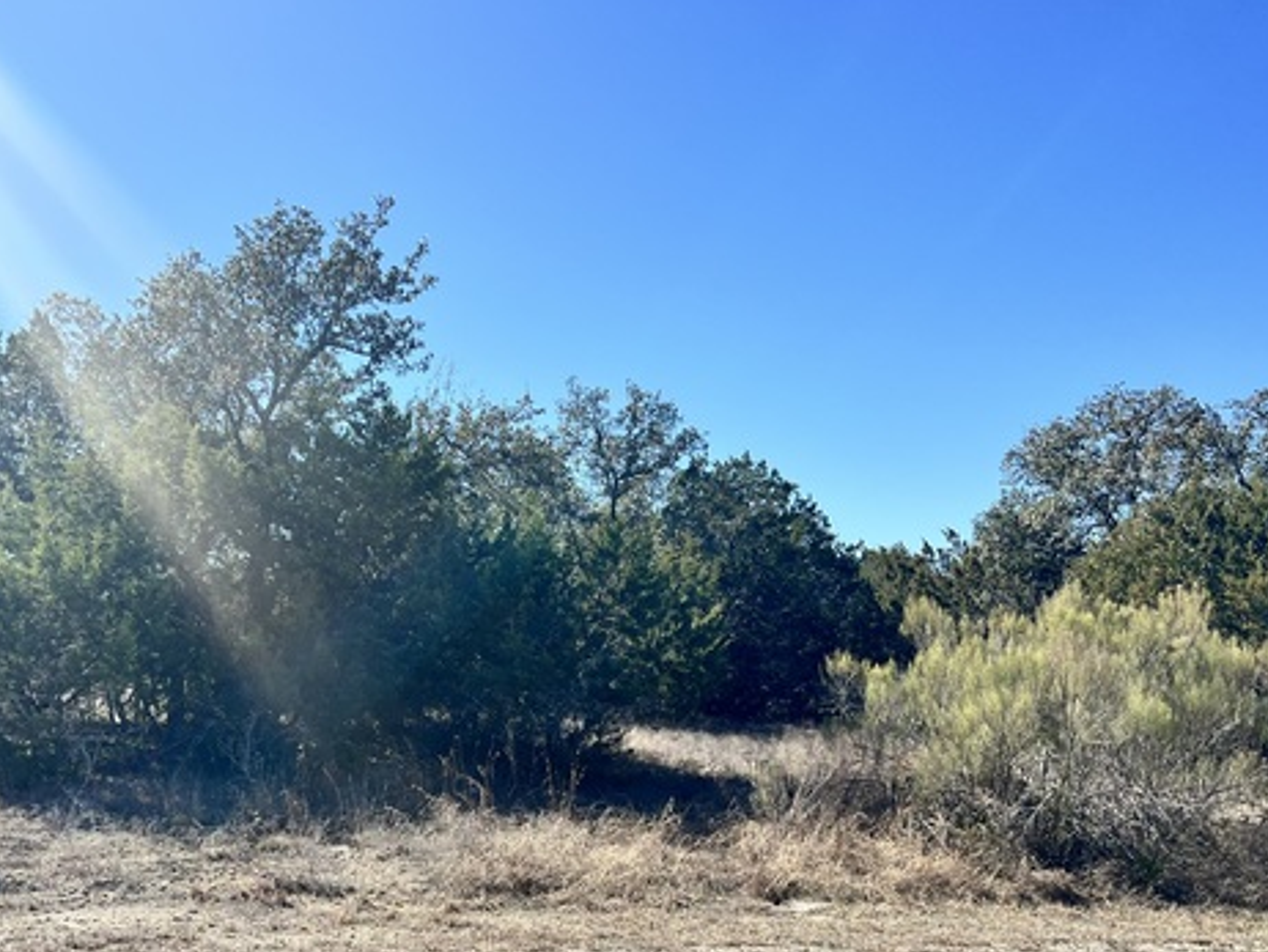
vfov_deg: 39.3
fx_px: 1319
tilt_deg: +1.2
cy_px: 628
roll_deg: -0.3
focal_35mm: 36
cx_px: 494
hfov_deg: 50.9
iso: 50
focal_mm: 5.7
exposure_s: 1/3968
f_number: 1.5
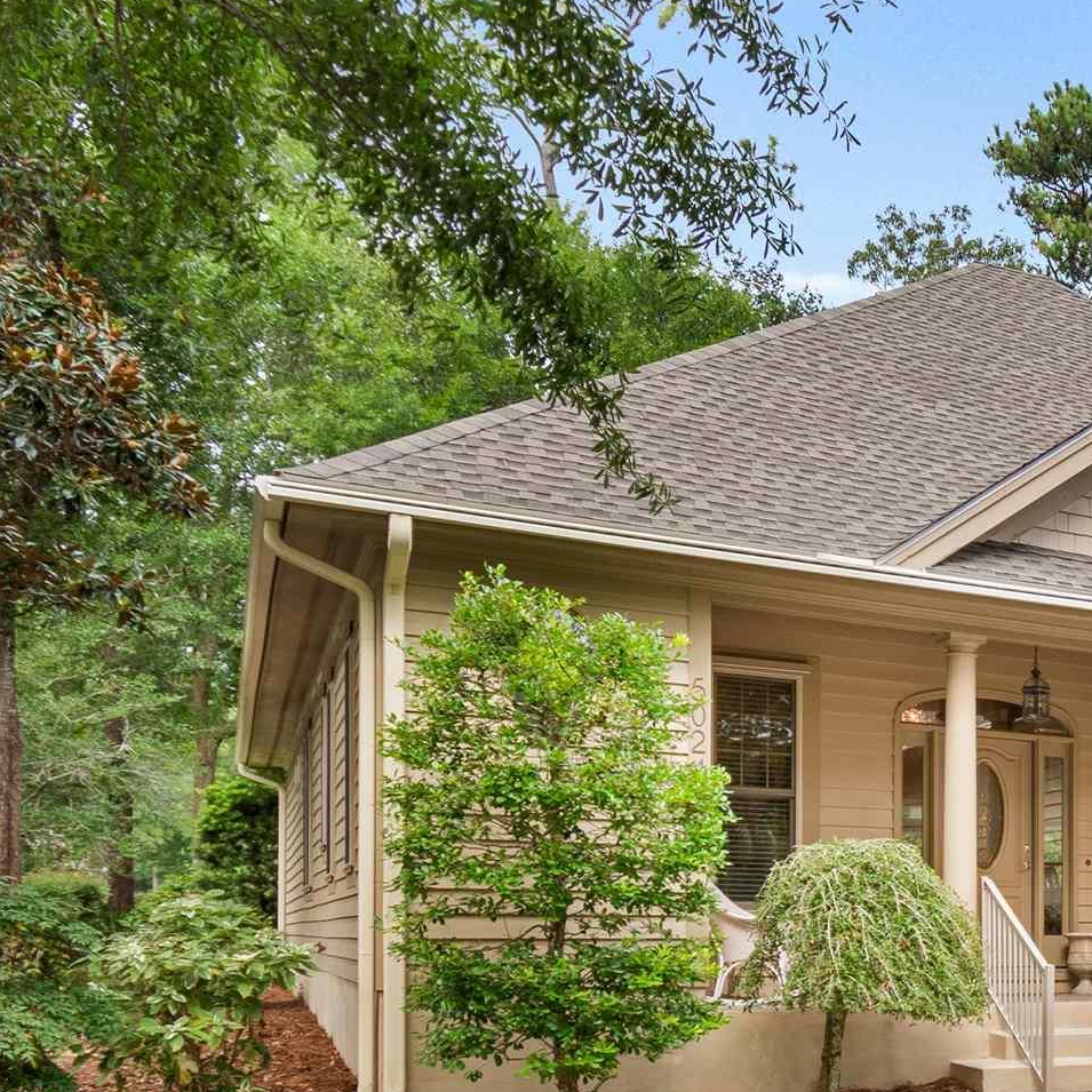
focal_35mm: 41
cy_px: 922
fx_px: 1463
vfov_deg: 38.8
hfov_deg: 32.6
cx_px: 1353
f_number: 5
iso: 100
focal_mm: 10
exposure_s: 1/100
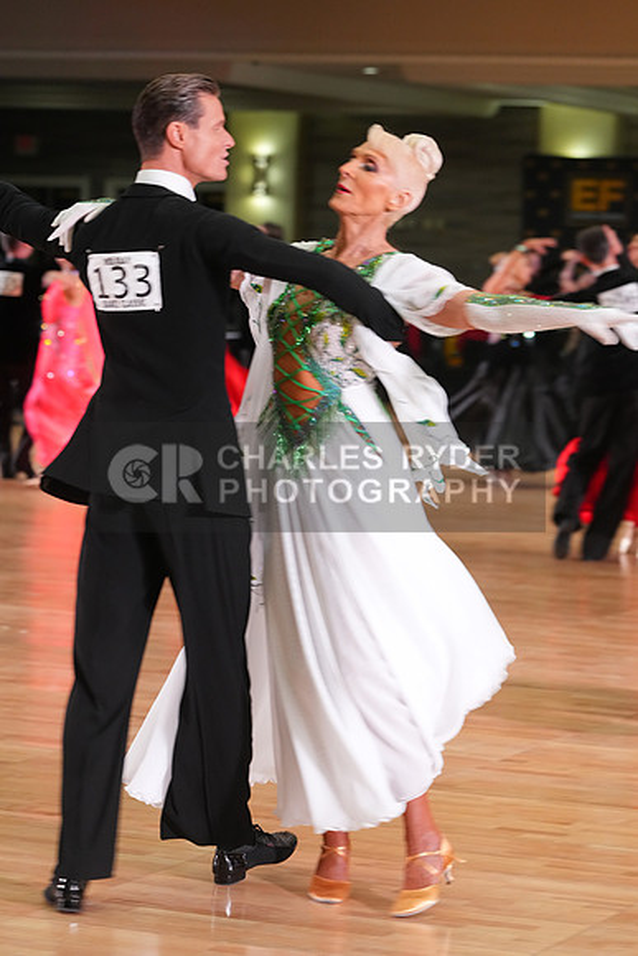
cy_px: 478
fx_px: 3214
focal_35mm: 121
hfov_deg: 11.3
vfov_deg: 16.9
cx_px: 319
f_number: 5
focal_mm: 121
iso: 3200
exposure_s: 1/200
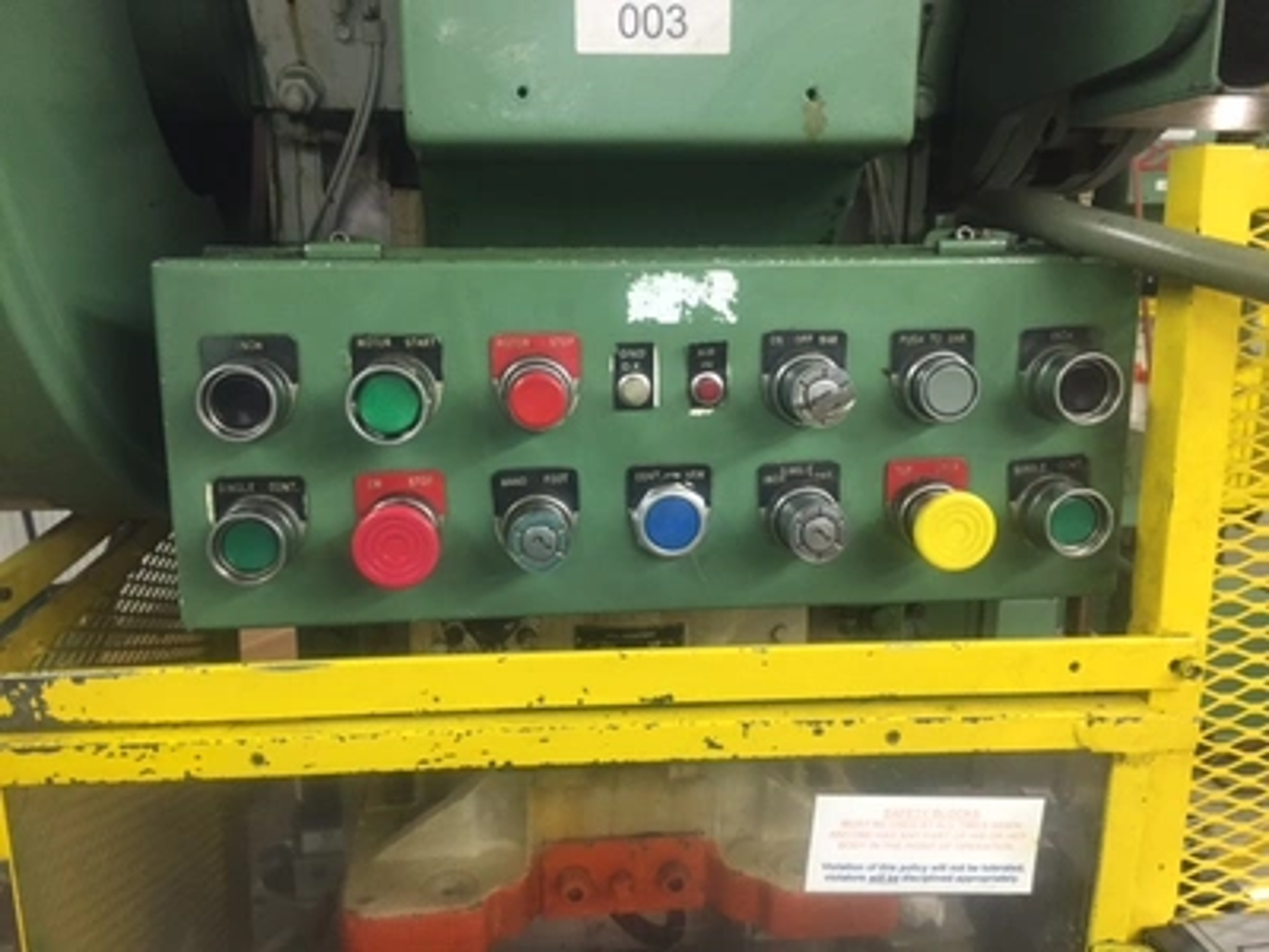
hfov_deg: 61.7
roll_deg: -0.6
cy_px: 476
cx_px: 634
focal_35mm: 29
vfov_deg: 48.2
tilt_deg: -13.9
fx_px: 1063
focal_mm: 4.15
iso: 160
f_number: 2.2
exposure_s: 1/30
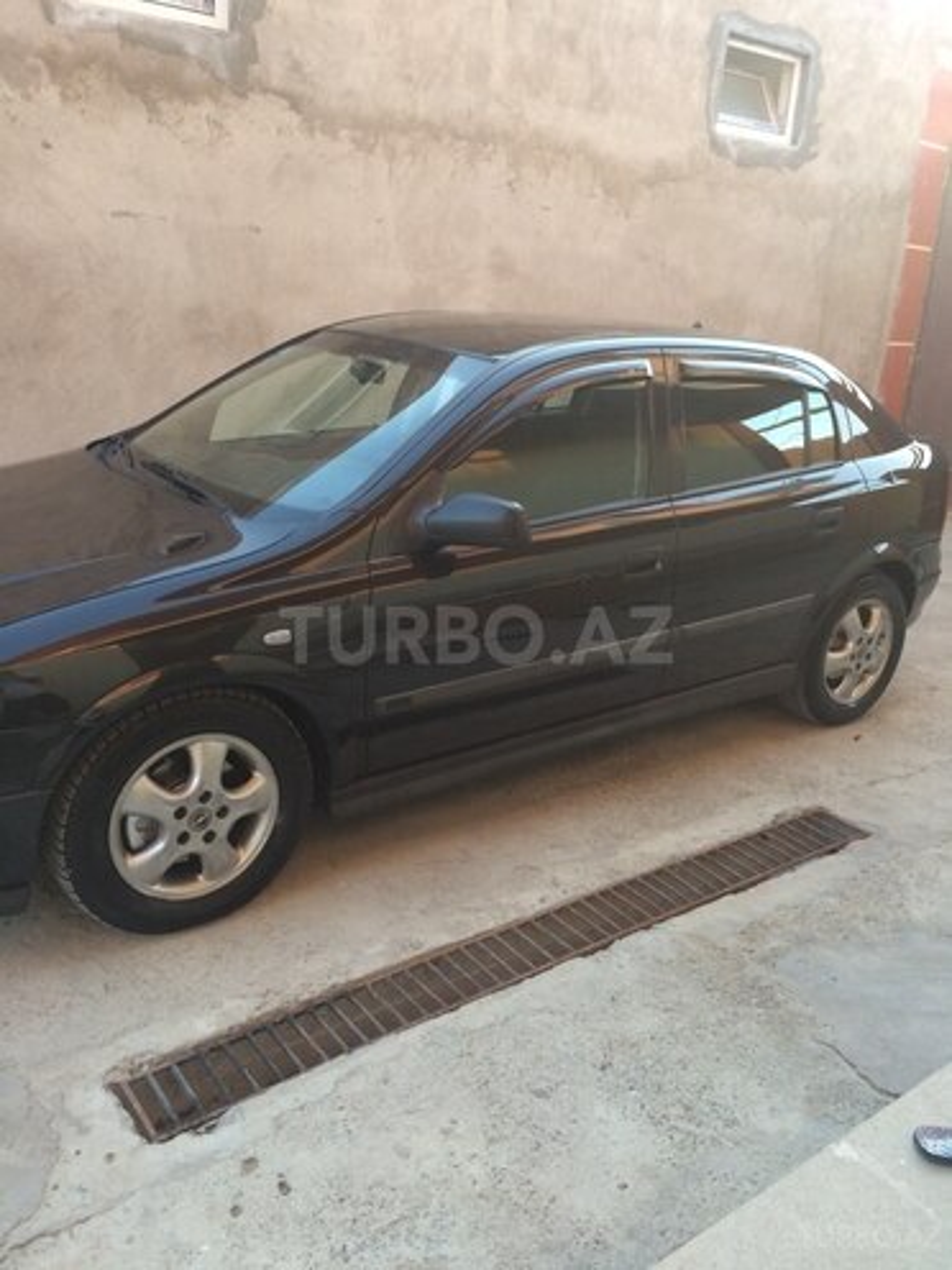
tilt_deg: -16.4
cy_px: 635
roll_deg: -3.5
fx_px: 1063
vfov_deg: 61.7
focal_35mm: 29
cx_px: 476
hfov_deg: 48.2
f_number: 2.2
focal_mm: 4.15
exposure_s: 1/33
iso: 40
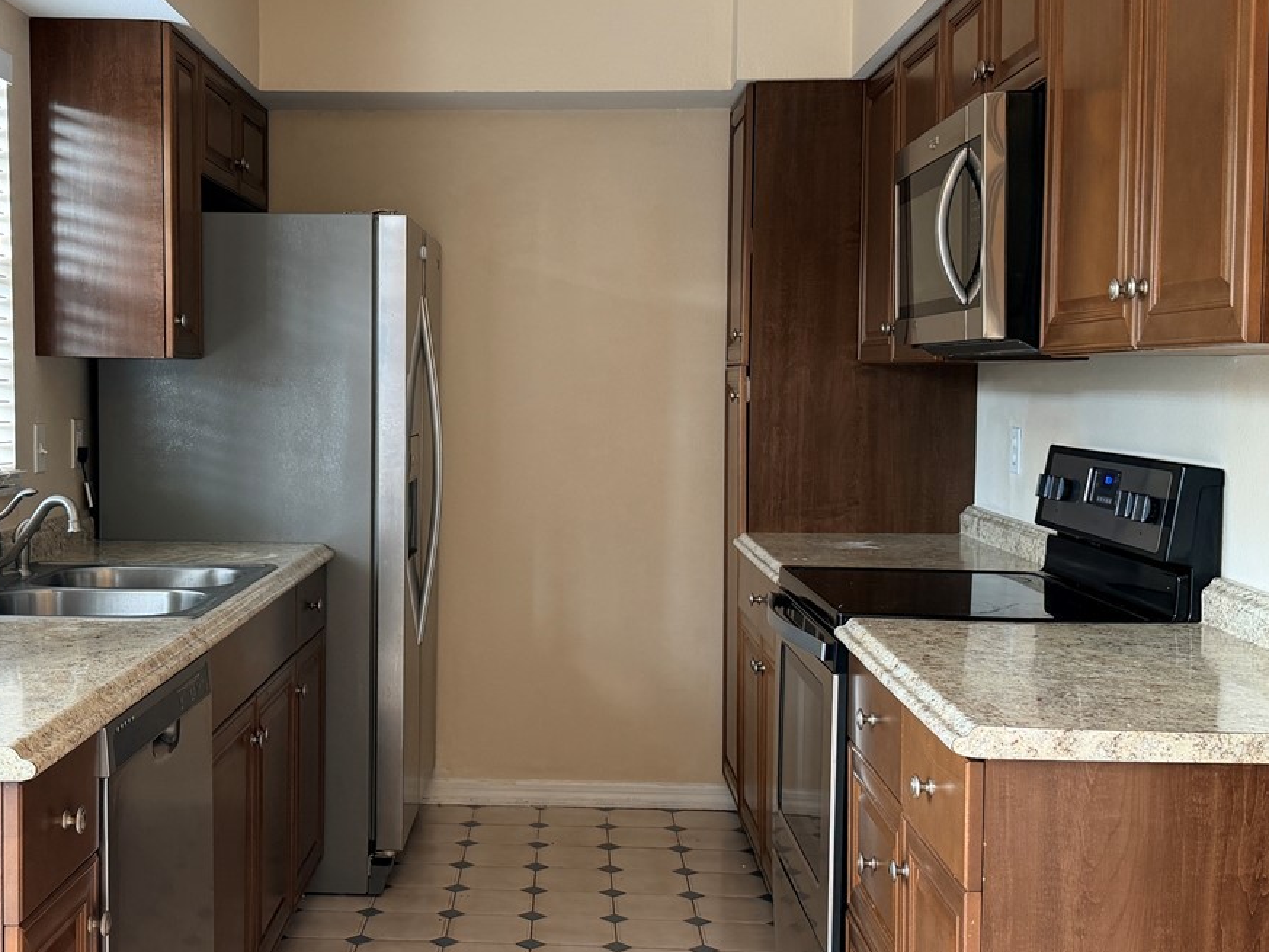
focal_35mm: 44
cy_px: 485
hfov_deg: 42.7
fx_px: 1613
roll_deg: +0.1
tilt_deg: -3.9
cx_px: 493
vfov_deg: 32.9
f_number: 1.78
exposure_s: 1/60
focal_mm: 6.76
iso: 125
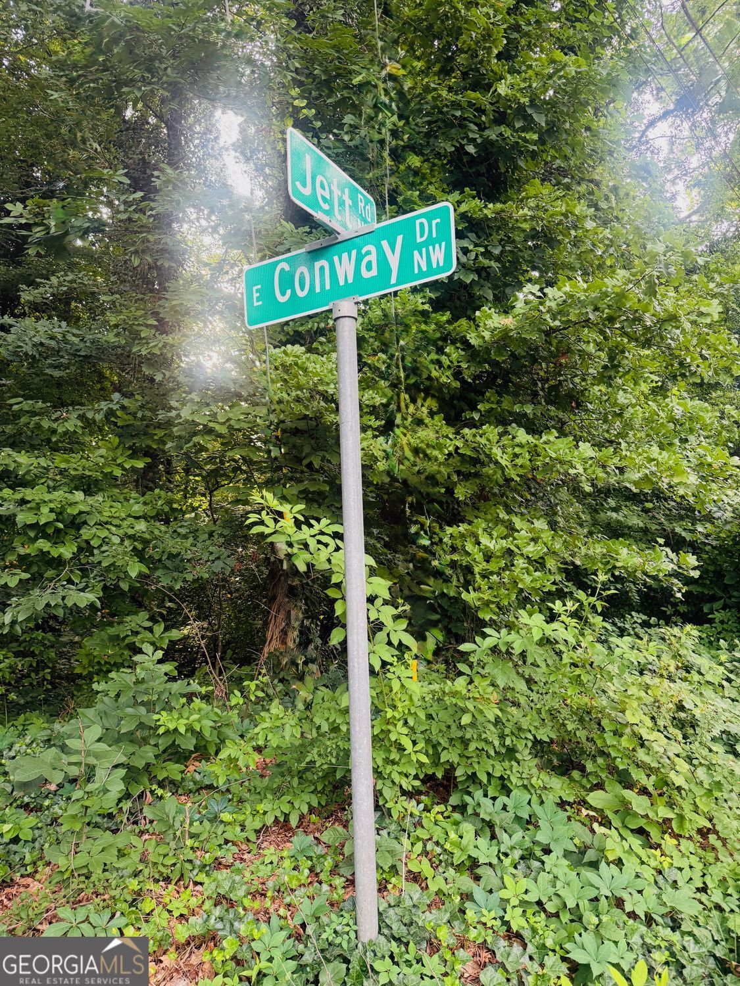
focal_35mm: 24
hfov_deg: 56.8
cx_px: 370
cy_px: 493
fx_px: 684
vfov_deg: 71.6
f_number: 1.78
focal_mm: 6.76
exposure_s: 1/160
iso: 200
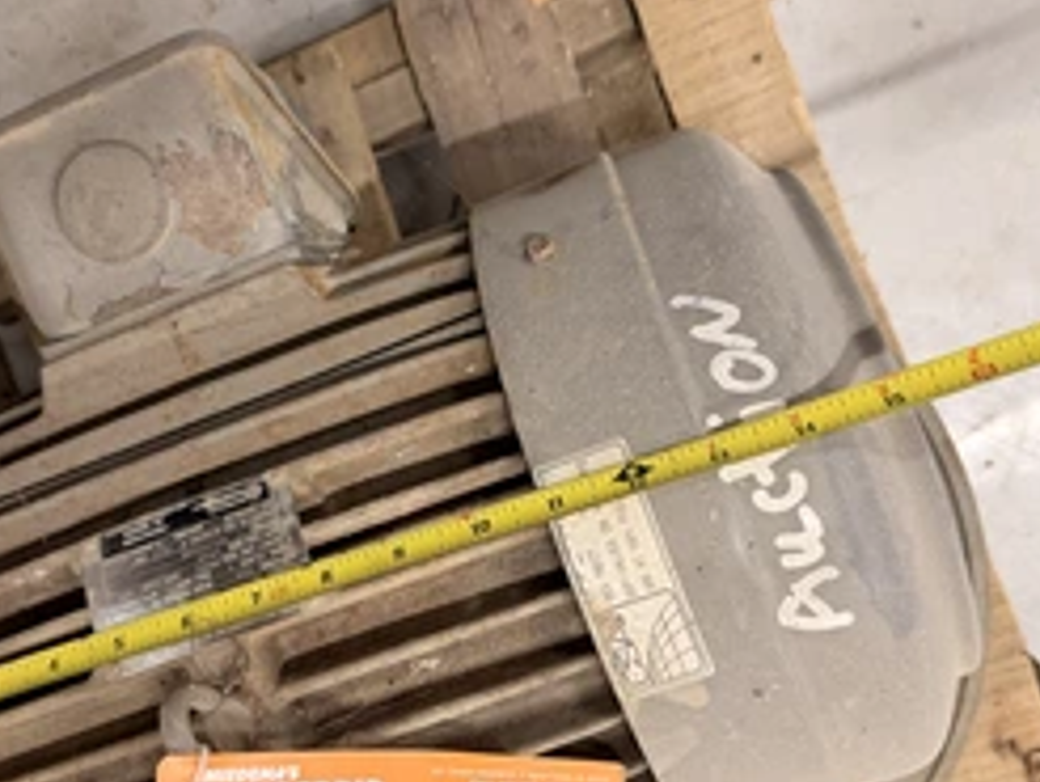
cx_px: 452
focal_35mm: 39
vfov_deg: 36.8
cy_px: 457
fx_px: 1173
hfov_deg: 47.7
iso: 400
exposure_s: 1/60
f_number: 1.78
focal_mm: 6.76
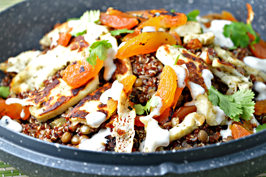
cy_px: 88
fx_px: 609
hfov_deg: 24.6
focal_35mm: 82
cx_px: 133
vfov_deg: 16.5
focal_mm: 55
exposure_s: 1/15
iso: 100
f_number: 5.6
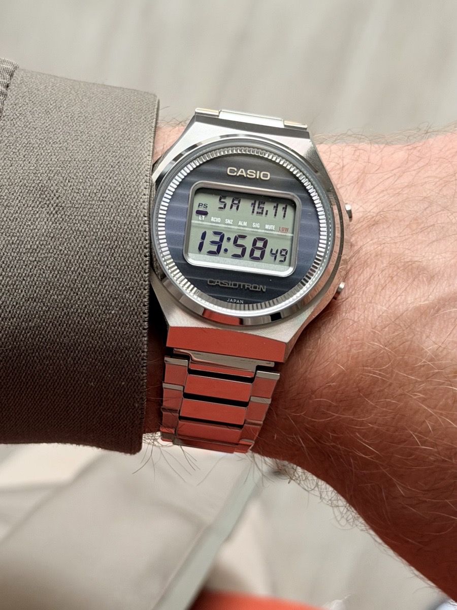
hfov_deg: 30.3
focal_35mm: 48
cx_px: 228
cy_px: 305
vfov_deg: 39.7
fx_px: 845
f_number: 1.78
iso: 200
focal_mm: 6.76
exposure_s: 1/60
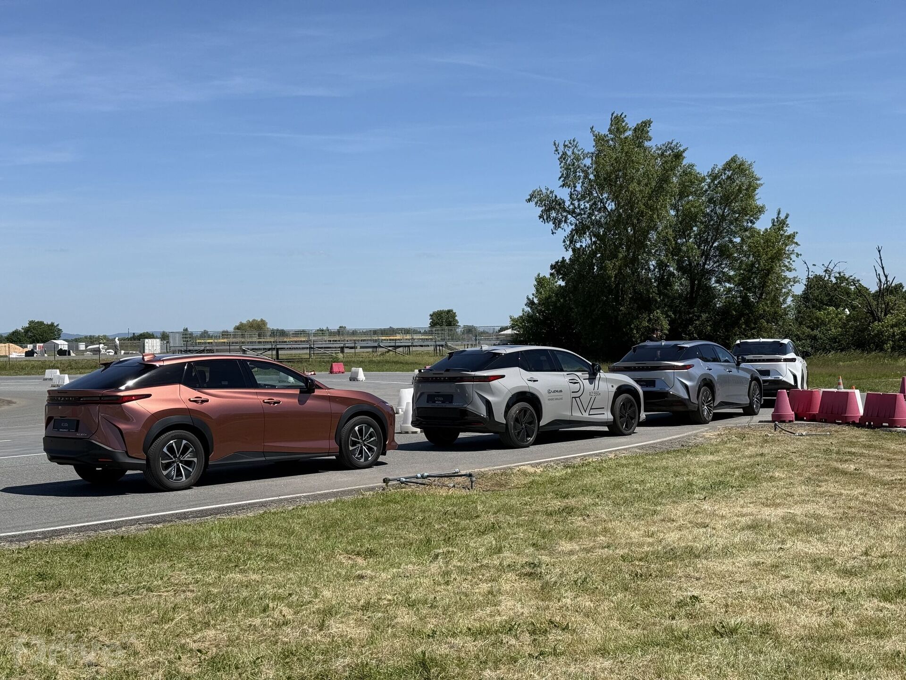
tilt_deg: +0.9
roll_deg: +1.0
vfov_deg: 30.3
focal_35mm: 48
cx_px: 453
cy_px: 340
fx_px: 1256
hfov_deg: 39.7
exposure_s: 1/5587
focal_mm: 6.76
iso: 64
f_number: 1.78
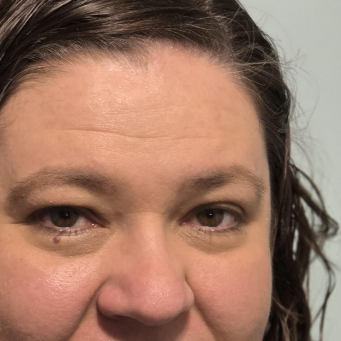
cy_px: 260
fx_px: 1884
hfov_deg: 10.3
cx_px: 111
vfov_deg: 10.3
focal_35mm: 169
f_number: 2.4
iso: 250
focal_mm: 7.9
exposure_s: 1/30
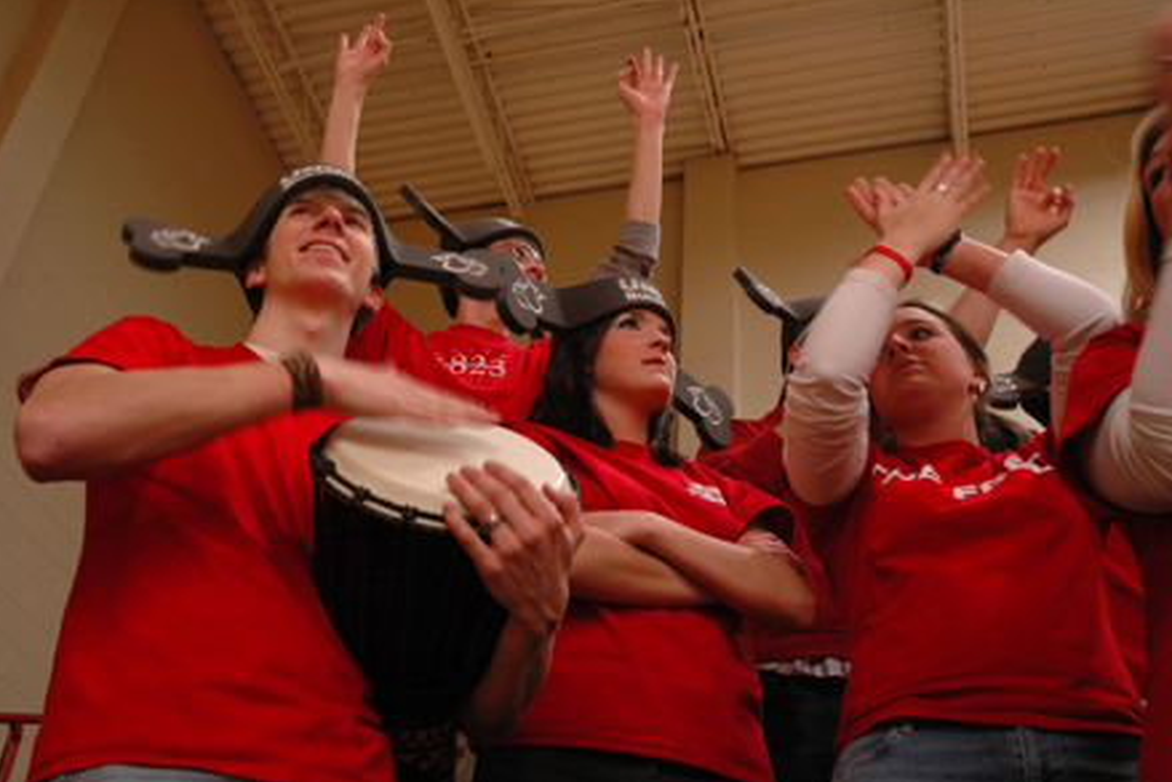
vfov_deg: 30.2
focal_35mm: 45
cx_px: 579
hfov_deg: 44.0
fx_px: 1449
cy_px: 388
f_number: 4
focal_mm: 29
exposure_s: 1/40
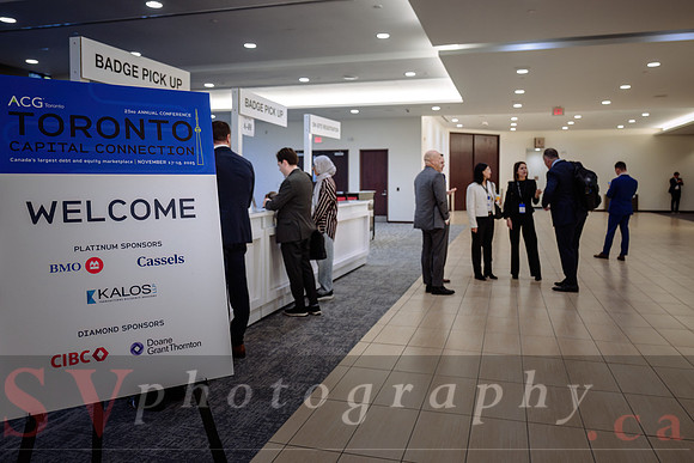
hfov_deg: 65.4
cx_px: 355
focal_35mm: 28
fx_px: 540
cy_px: 202
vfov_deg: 46.3
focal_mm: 24
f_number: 3.2
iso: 500
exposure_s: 1/60
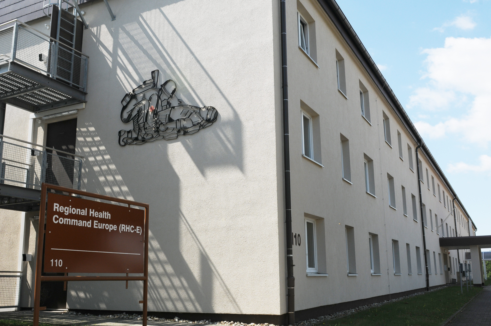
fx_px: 490
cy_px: 163
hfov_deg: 53.2
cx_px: 246
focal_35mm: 36
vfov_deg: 36.8
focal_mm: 24
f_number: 9
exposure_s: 1/320
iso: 200
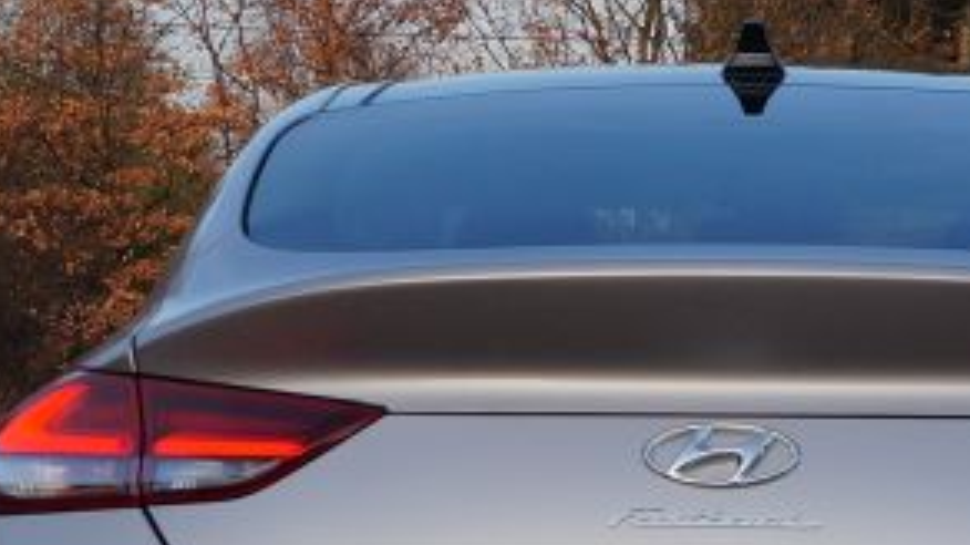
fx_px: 3111
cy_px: 404
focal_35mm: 121
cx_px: 754
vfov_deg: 10.0
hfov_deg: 17.6
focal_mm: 22
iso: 100
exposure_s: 1/80
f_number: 8
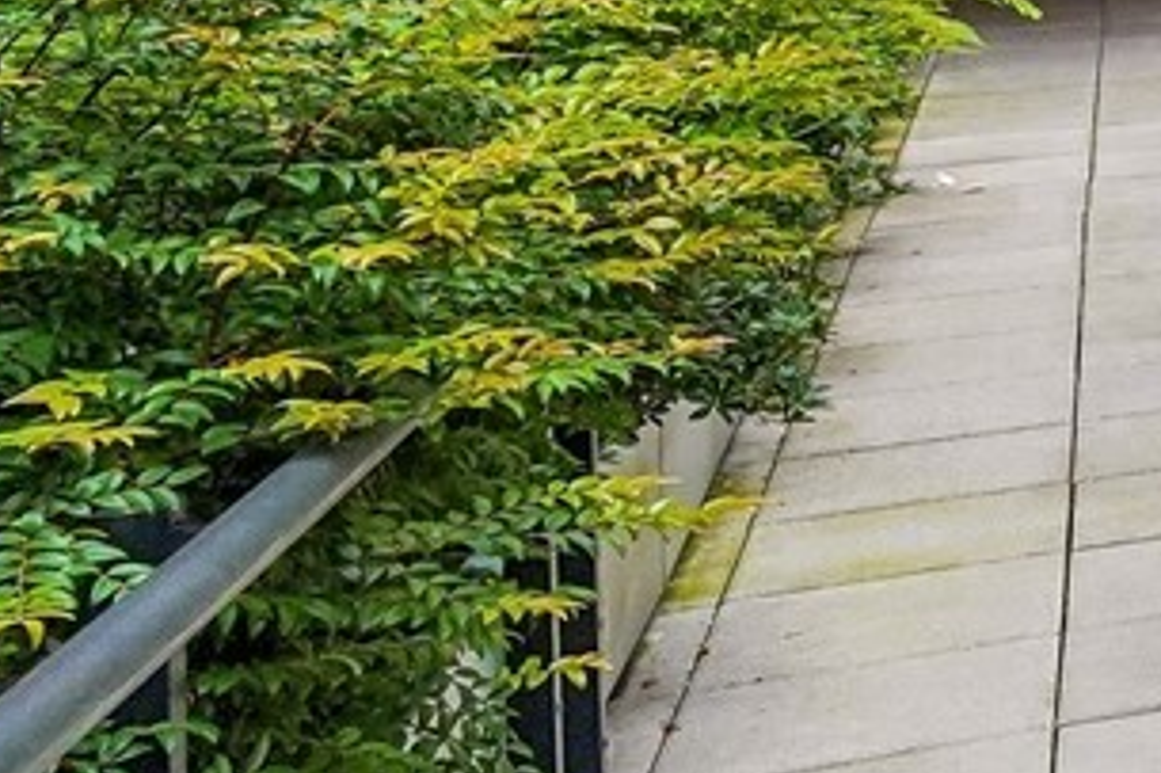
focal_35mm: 89
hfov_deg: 13.1
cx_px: 3112
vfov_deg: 14.3
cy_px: -394
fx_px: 2869
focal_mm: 16
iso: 1600
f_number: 8
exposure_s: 1/50
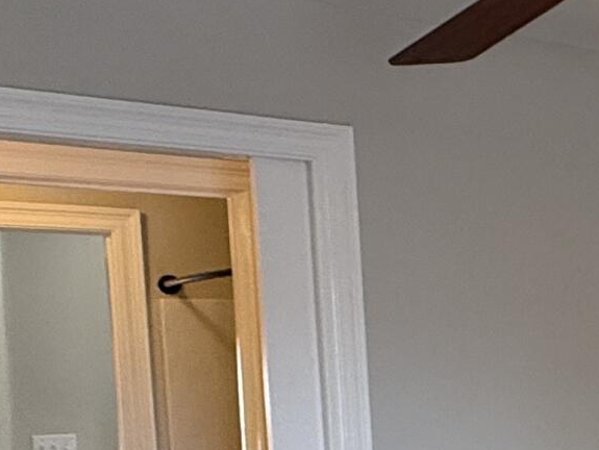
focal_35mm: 73
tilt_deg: -4.0
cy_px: 442
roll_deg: +0.7
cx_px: 1074
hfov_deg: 19.8
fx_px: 1264
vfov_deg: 19.6
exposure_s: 1/120
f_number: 2.2
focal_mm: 2.22
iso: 320
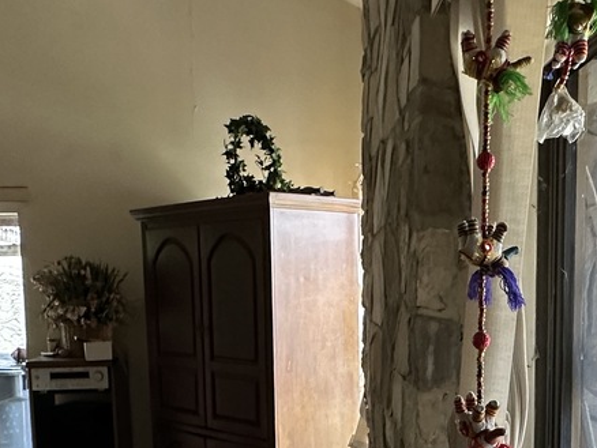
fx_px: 794
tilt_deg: -7.4
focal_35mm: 46
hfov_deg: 41.1
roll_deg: +0.2
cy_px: 384
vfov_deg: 30.5
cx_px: 337
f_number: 2.2
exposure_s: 1/93
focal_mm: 2.22
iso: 320
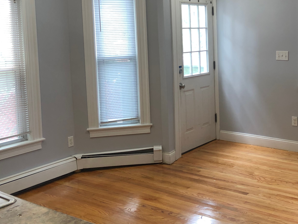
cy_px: 74
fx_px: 396
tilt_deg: -4.9
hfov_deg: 40.4
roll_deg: +1.9
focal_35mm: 46
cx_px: 213
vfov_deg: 31.3
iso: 32
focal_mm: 4
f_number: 1.8
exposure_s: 1/24
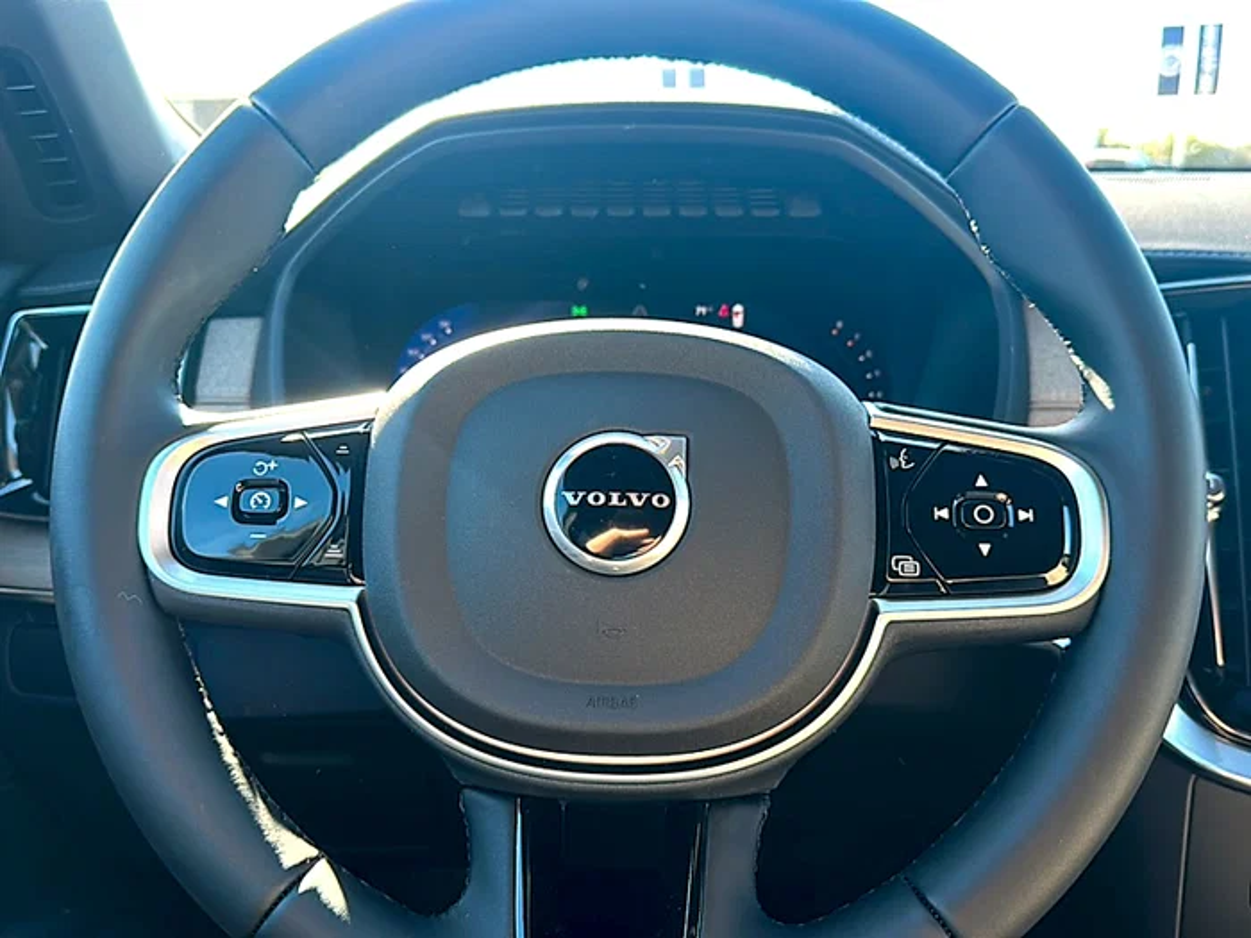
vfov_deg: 54.9
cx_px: 626
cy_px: 469
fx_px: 903
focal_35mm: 25
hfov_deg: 69.4
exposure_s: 1/163
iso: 80
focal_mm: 6.86
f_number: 1.78
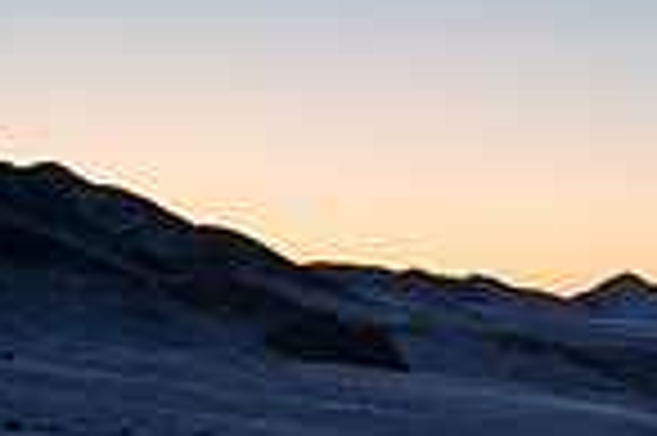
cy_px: 562
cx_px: 994
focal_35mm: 139
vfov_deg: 9.7
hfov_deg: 13.8
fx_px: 2534
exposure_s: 1/60
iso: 1600
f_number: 2.8
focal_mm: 35
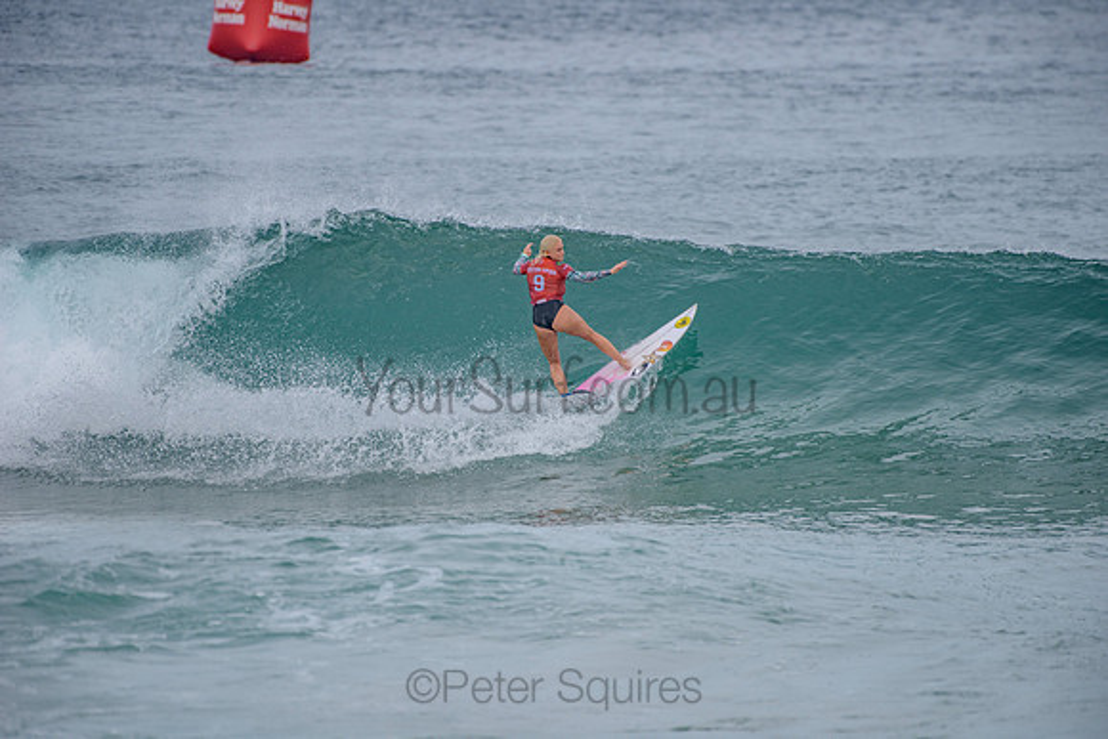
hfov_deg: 4.1
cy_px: 370
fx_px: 15392
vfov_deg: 2.8
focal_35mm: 500
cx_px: 554
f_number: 5.6
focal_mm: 500
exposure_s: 1/2000
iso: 320
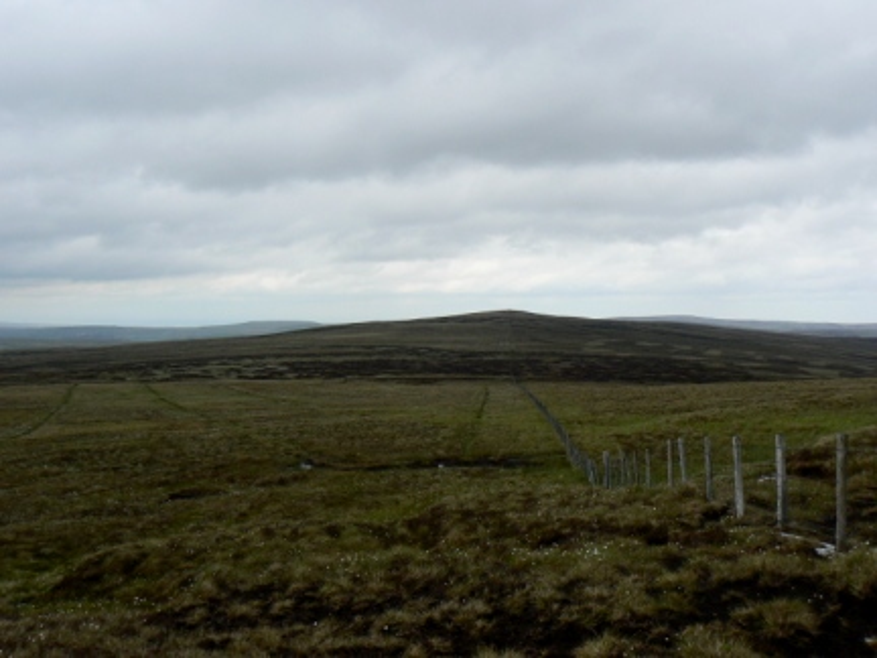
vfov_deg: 39.7
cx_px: 438
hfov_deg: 51.4
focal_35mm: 36
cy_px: 329
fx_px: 912
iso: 80
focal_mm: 6
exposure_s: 1/400
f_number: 6.3
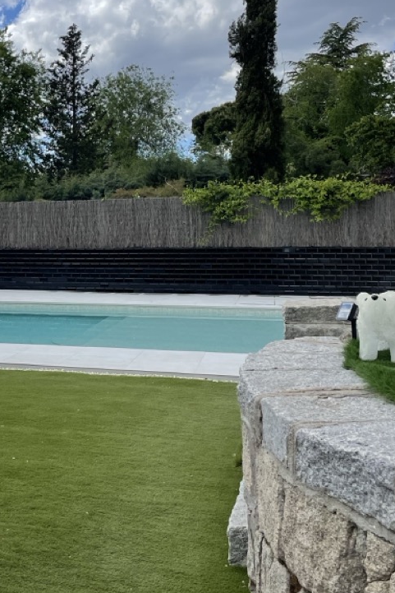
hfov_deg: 26.7
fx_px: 790
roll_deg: +0.4
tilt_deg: -0.4
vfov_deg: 41.0
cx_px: 11
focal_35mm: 48
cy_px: 258
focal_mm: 4.2
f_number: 1.6
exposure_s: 1/3731
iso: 32
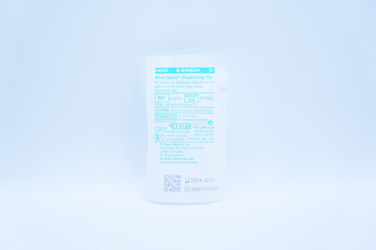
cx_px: 188
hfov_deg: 36.0
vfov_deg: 24.3
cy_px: 125
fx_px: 579
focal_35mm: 56
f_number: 4.5
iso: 800
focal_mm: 37
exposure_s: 1/200
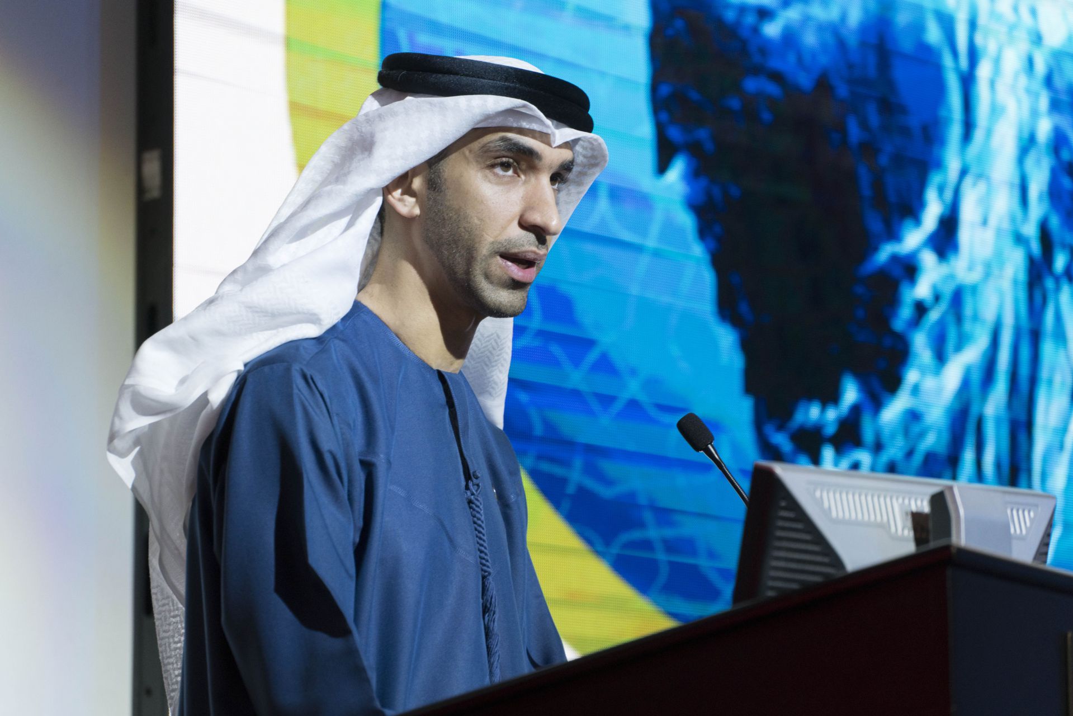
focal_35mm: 135
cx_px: 536
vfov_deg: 10.2
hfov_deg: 15.2
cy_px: 358
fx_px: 4024
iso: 1000
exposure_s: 1/160
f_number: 4
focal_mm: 135
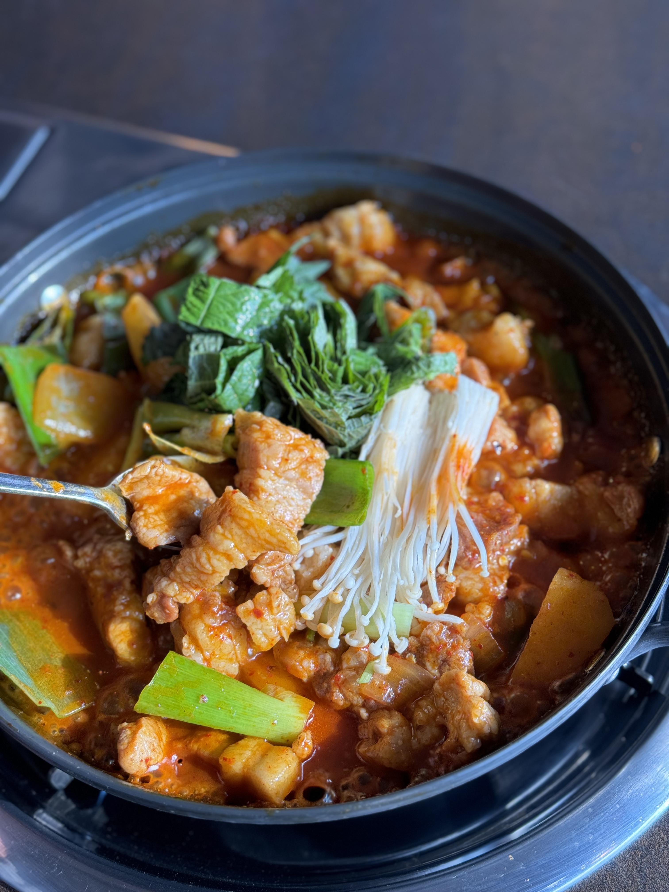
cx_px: 334
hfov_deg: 30.3
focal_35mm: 48
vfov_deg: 39.7
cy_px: 446
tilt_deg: -52.9
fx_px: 1237
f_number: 1.78
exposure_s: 1/190
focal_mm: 6.76
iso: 64
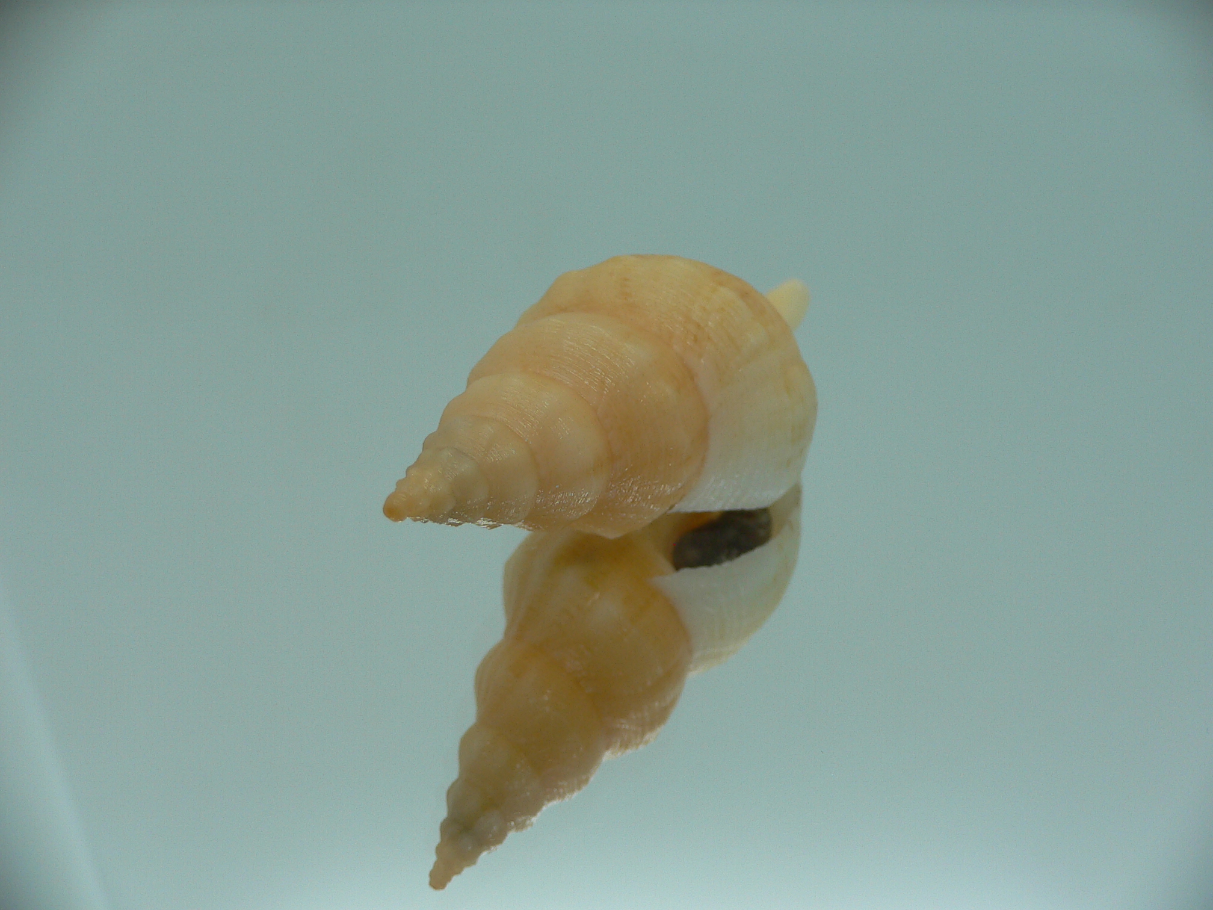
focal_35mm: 35
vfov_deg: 40.7
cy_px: 455
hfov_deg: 52.6
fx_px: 1226
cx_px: 606
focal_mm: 4.6
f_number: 2.8
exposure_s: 1/60
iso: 80
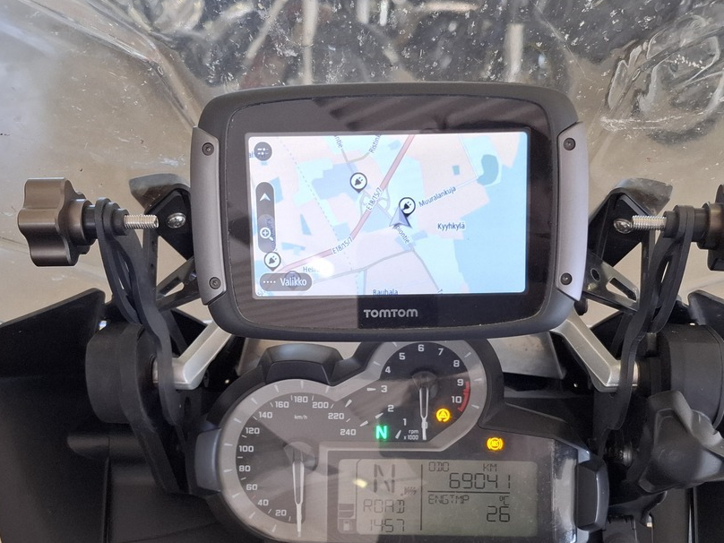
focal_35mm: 41
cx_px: 392
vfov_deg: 34.4
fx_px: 858
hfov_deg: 45.7
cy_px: 405
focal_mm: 5.54
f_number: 1.8
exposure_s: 1/120
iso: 64
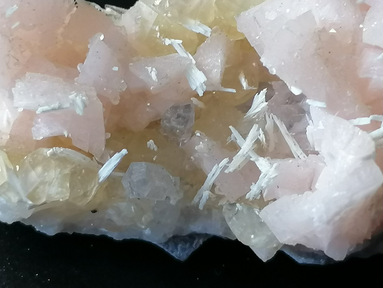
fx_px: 1328
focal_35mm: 120
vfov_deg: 12.3
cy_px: 131
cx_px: 167
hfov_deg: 16.4
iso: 80
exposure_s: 1/50
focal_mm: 4.75
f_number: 1.8
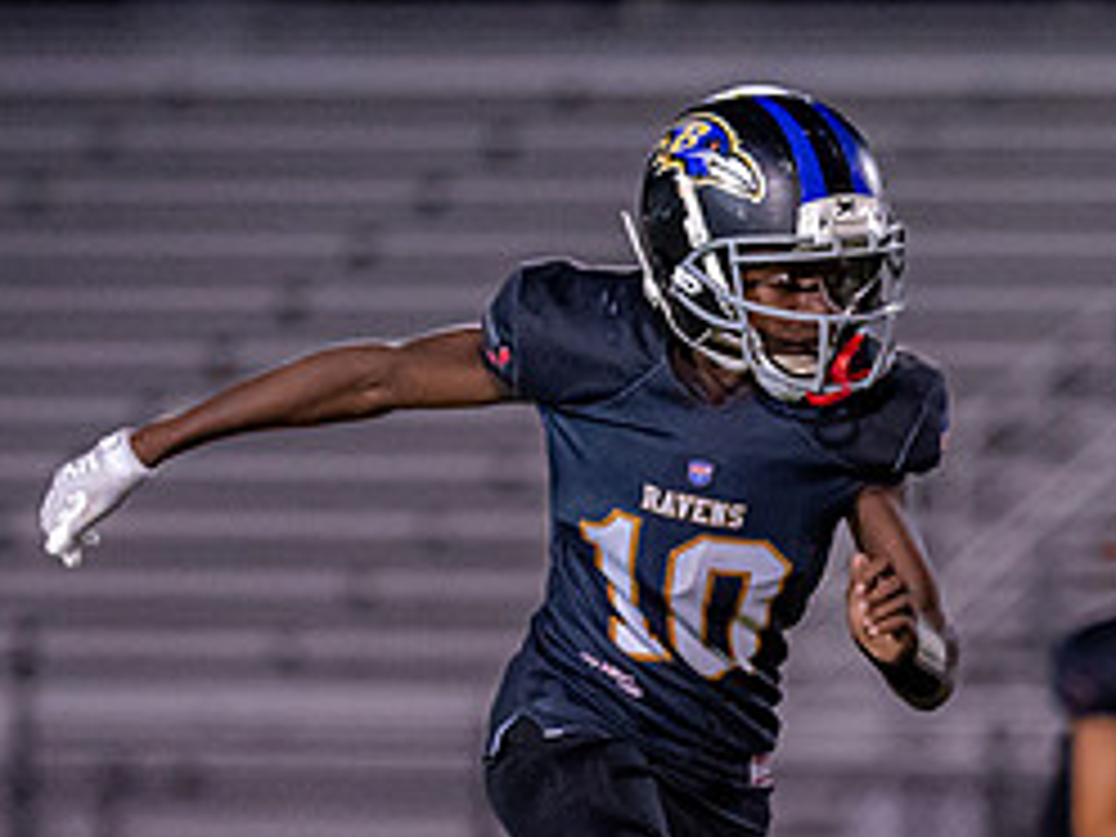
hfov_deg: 2.9
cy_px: 885
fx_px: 21762
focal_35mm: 675
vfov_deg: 2.2
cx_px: 2120
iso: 2000
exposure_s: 1/1250
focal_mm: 135
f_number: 1.8
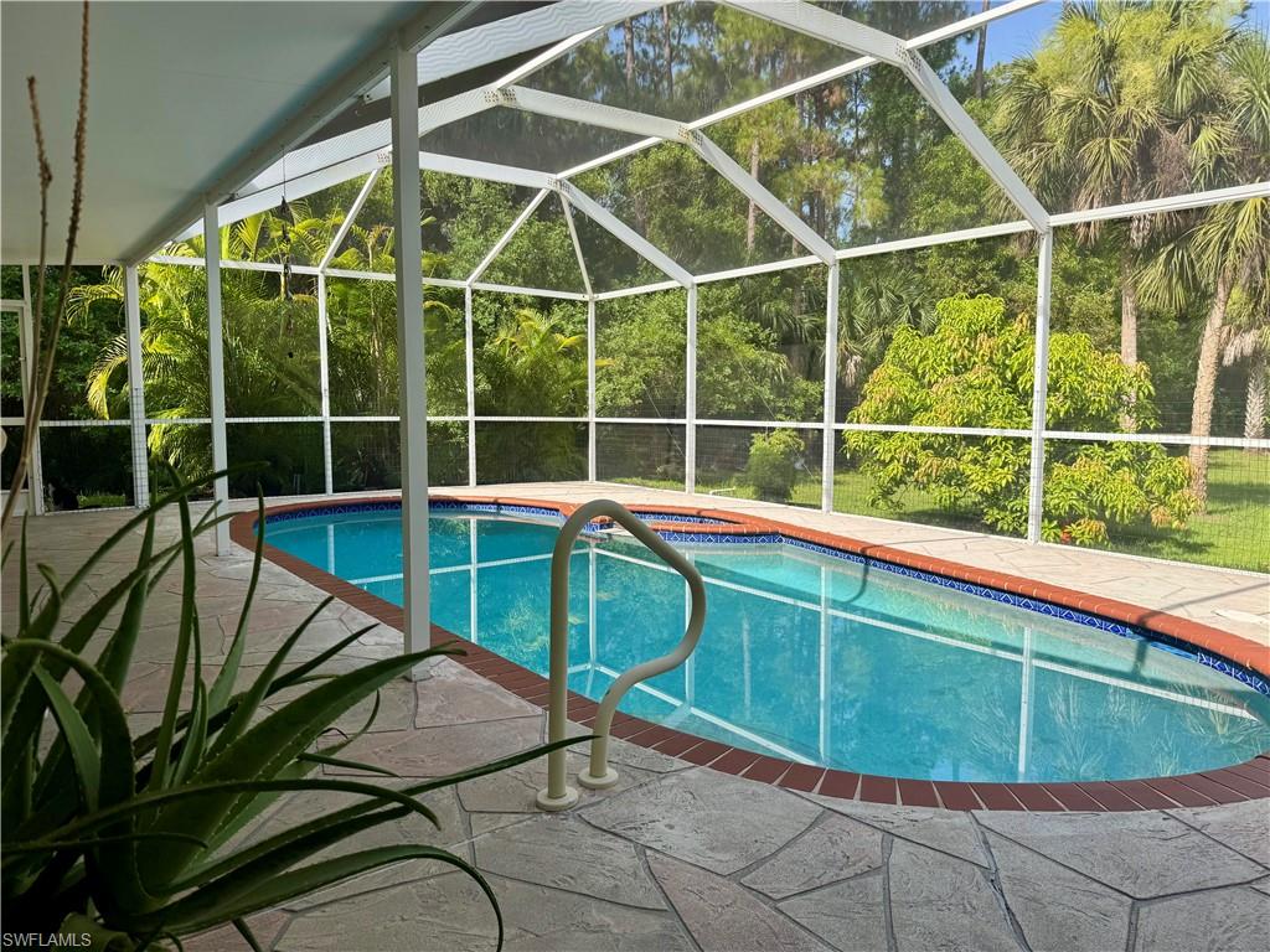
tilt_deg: -6.1
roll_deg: -0.5
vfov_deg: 56.8
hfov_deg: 71.6
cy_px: 476
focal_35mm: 24
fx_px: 881
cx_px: 635
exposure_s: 1/1094
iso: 80
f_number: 1.78
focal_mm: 6.76
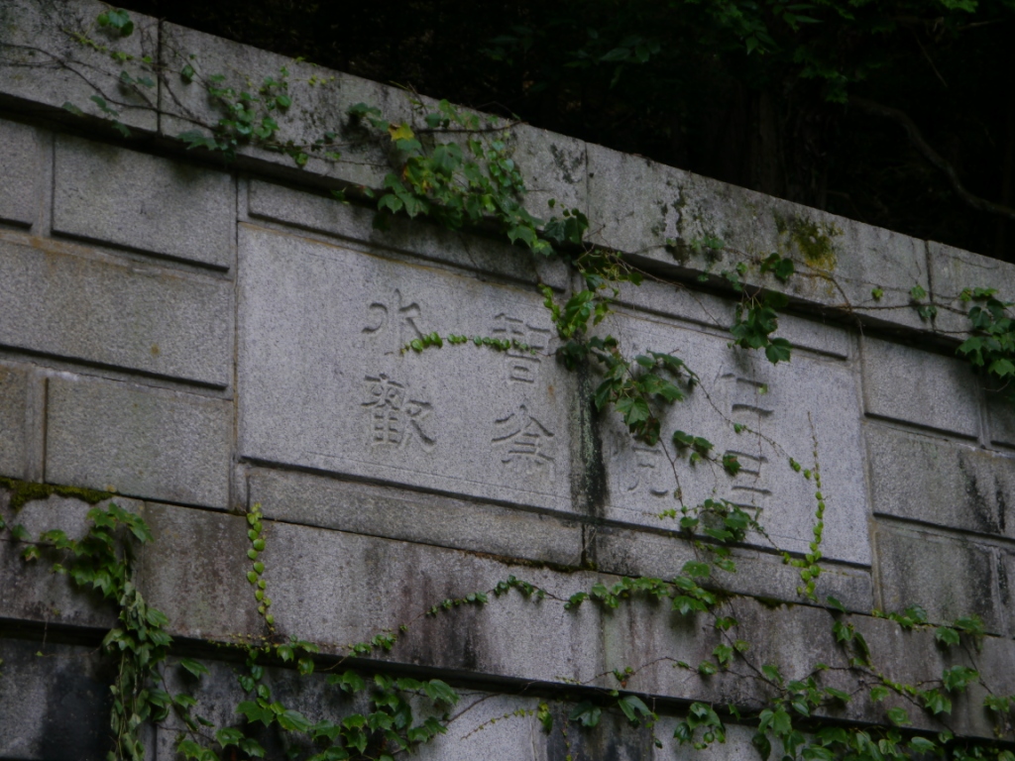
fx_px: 2463
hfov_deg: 23.3
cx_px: 508
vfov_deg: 17.6
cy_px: 380
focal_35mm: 84
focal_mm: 42
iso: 160
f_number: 5.6
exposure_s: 1/80
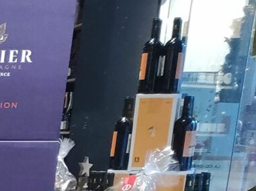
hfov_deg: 9.8
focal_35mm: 170
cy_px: 536
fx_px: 1256
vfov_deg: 7.8
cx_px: -420
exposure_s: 1/100
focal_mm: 5.43
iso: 462
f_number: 1.89
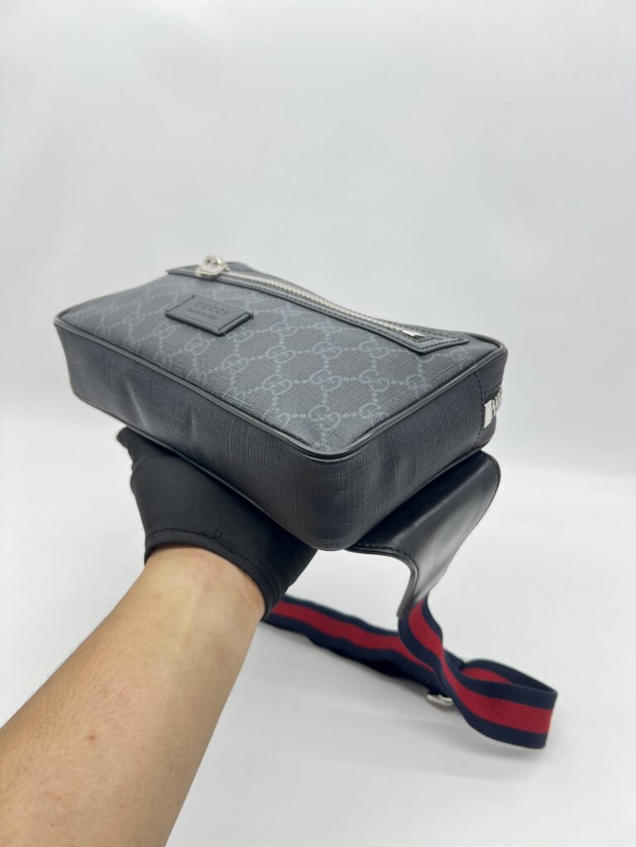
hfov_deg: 53.1
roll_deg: +0.9
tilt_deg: -28.0
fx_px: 637
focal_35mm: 26
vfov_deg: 67.3
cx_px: 318
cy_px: 424
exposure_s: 1/100
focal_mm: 5.7
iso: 40
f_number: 1.5
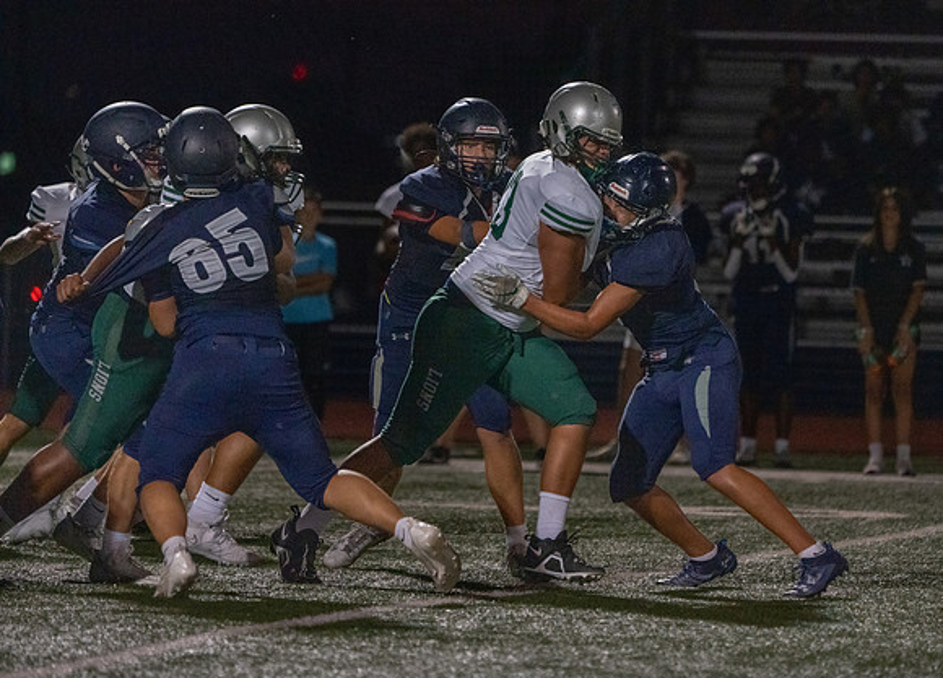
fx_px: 9449
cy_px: 328
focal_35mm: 352
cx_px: 525
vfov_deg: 4.1
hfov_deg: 5.7
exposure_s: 1/1000
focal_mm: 324
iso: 20000
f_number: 5.6
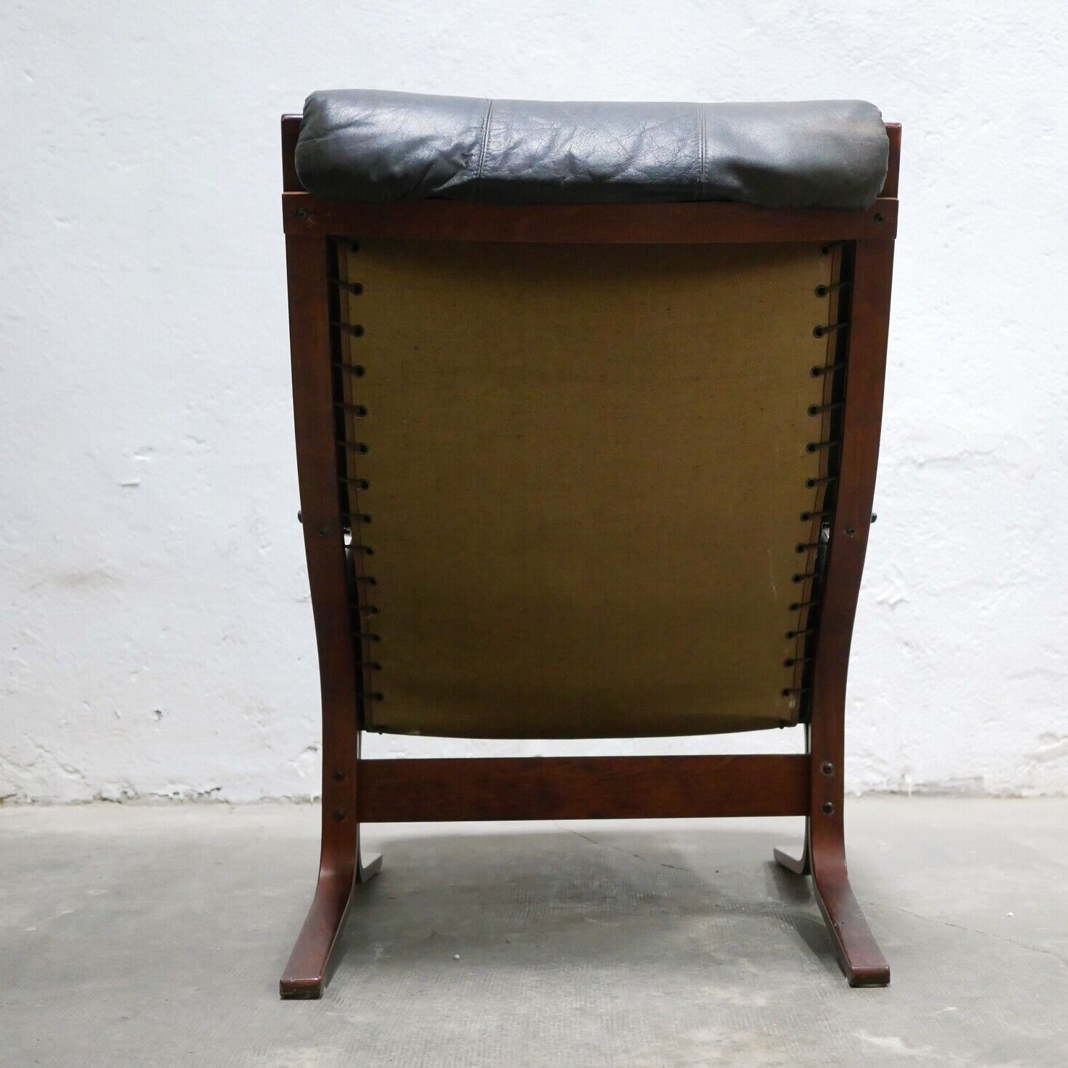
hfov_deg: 35.2
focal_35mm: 48
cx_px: 656
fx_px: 1675
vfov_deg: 35.4
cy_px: 533
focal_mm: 20
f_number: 1.7
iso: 2500
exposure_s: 1/60
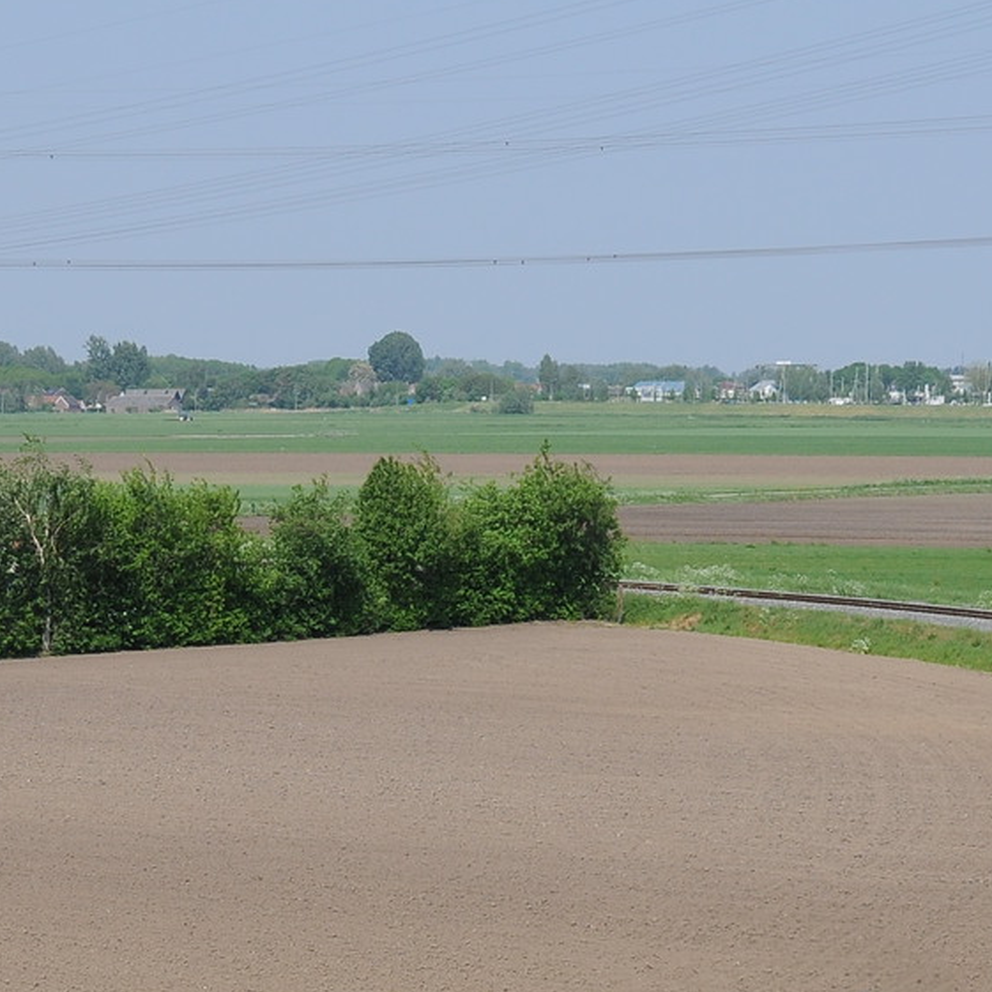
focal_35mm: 152
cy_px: 1103
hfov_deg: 11.5
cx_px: 387
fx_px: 4943
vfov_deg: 11.3
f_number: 6.3
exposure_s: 1/640
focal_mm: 35
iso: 200
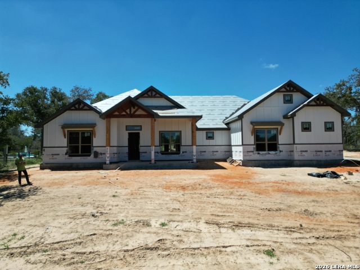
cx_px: 180
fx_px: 250
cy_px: 135
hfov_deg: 71.6
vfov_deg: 56.8
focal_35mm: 24
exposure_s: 1/3200
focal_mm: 6.72
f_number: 1.7
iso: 110
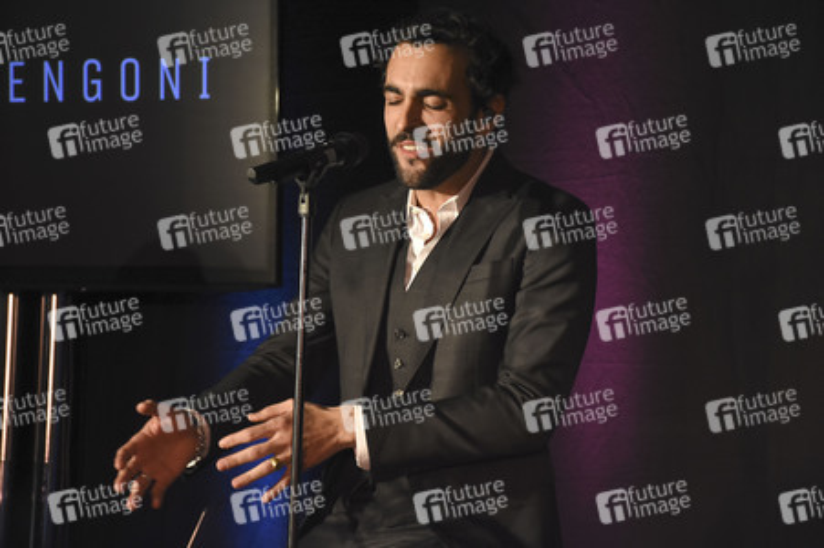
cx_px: 412
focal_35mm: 105
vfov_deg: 13.0
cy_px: 274
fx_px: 2402
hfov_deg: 19.5
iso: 1600
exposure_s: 1/80
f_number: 5
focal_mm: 70
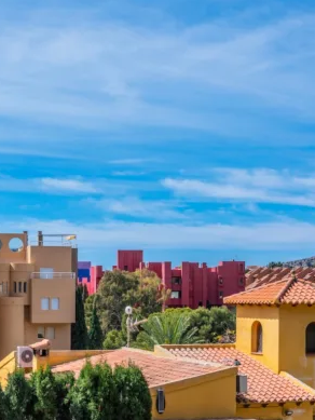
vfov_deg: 27.8
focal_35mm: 70
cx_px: 60
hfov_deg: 20.8
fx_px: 849
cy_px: 210
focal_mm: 18.2
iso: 125
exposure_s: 1/640
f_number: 5.6
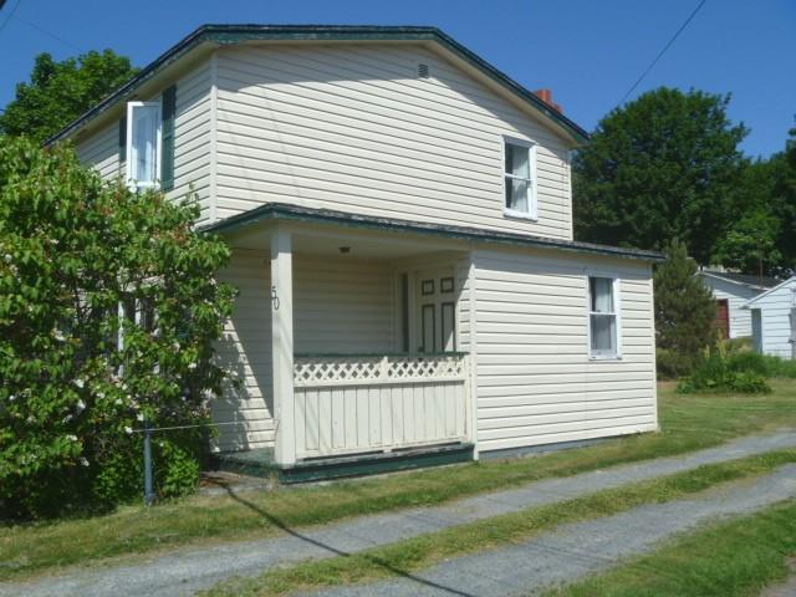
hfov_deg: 52.6
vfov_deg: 40.7
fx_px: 805
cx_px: 398
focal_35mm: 35
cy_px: 298
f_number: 5.6
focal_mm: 6.3
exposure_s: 1/320
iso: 80
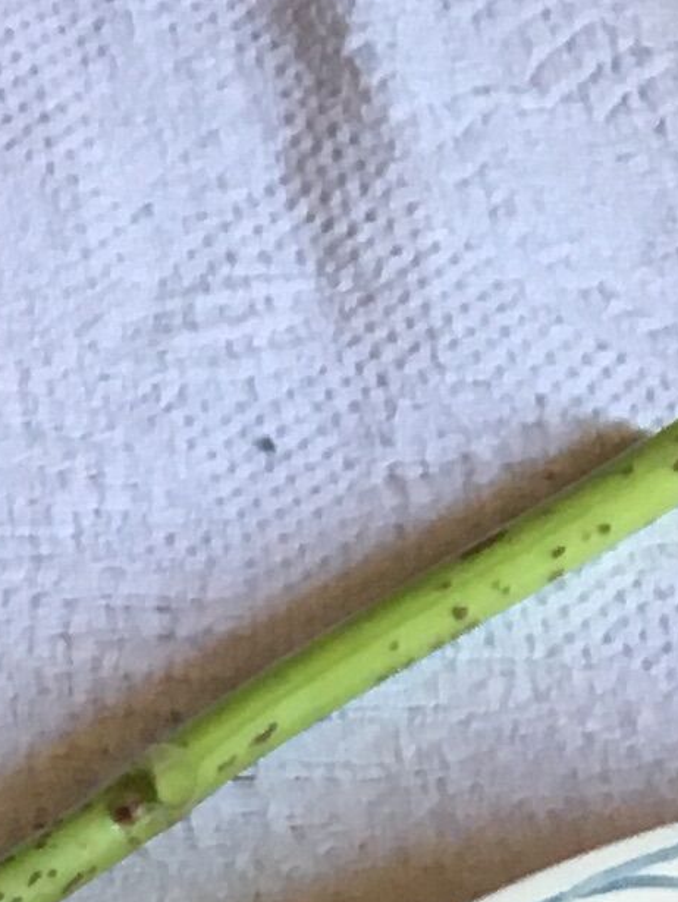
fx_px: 4957
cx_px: -1040
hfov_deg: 7.3
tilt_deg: -65.6
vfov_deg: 8.7
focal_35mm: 190
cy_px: 2675
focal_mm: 4.15
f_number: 2.2
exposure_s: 1/33
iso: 50
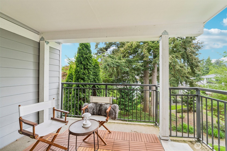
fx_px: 95
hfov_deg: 100.4
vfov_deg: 77.3
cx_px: 114
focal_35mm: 15
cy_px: 76
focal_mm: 10
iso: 250
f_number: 9
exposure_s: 1/25
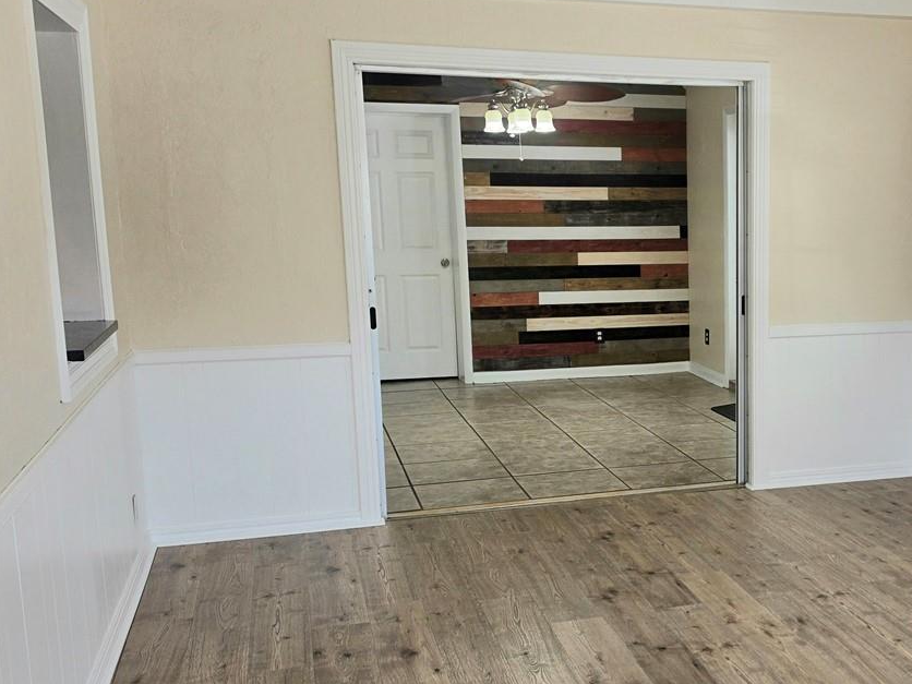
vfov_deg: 32.8
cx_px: 729
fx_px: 1159
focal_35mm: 44
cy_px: 415
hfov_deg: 41.1
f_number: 1.4
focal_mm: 6.5
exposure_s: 1/120
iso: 16
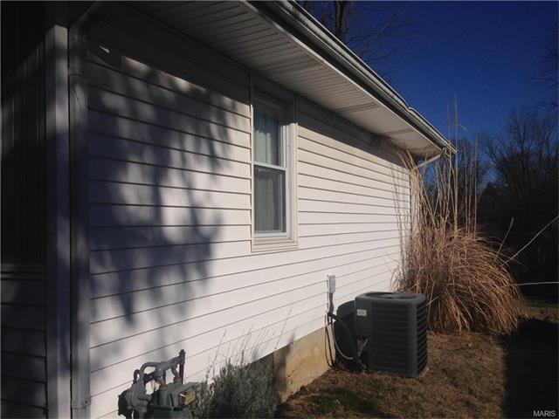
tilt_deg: -1.1
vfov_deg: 42.9
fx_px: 533
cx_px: 280
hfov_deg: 55.4
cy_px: 210
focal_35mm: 33
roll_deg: +0.7
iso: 50
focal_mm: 4.12
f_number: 2.4
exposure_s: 1/6803
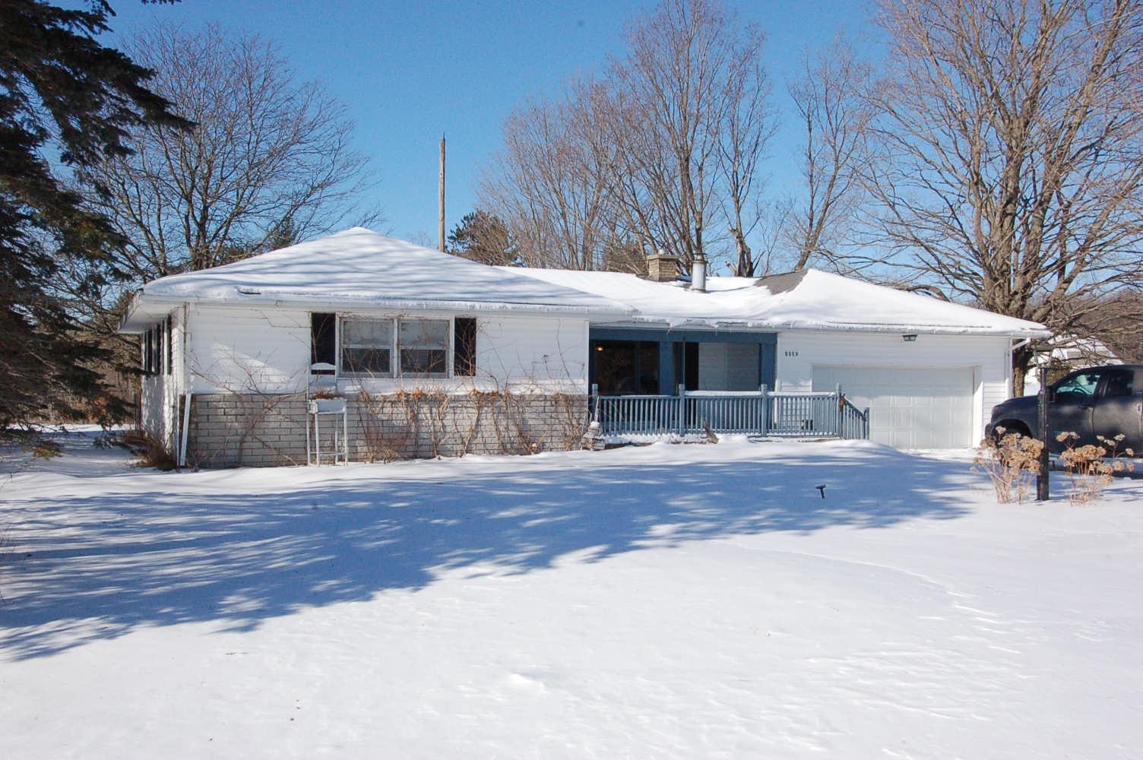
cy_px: 380
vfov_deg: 39.9
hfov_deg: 57.3
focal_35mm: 33
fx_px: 1047
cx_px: 572
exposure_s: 1/1000
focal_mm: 22
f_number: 16
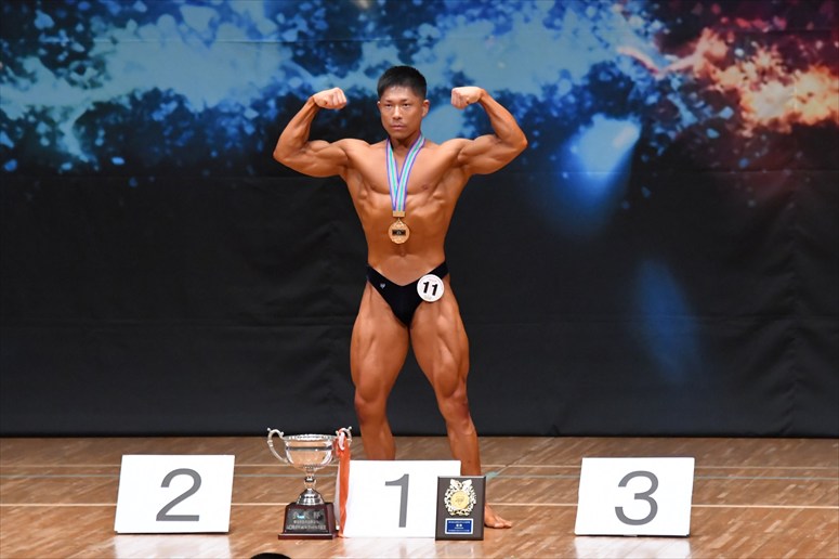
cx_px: 420
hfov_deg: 7.2
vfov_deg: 4.8
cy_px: 280
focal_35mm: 285
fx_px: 6639
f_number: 5.6
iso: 6400
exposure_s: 1/400
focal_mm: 190
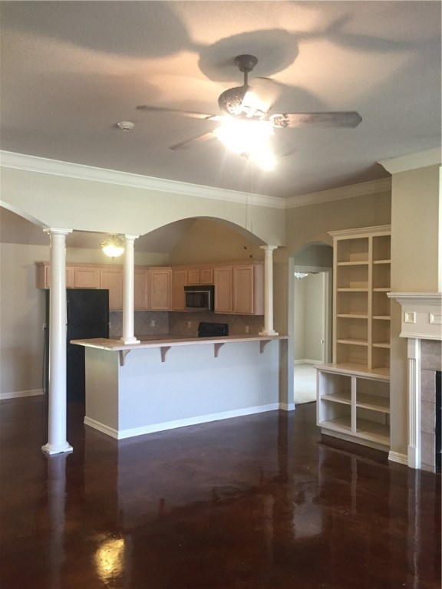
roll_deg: +0.2
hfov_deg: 48.2
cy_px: 294
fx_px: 494
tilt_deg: -0.4
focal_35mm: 29
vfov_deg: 61.7
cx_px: 221
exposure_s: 1/30
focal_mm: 4.15
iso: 160
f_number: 2.2
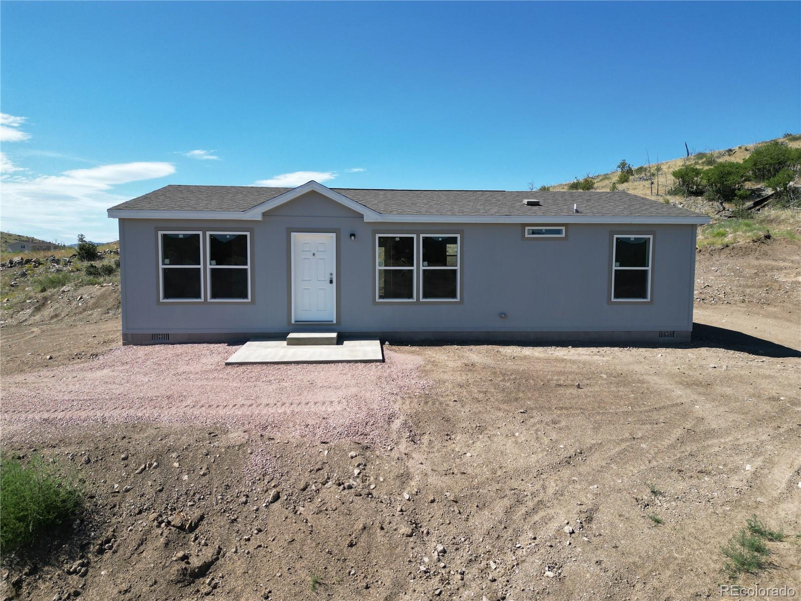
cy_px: 300
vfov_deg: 56.8
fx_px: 555
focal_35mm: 24
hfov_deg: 71.6
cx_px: 400
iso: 110
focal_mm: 6.72
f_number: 1.7
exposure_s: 1/2500
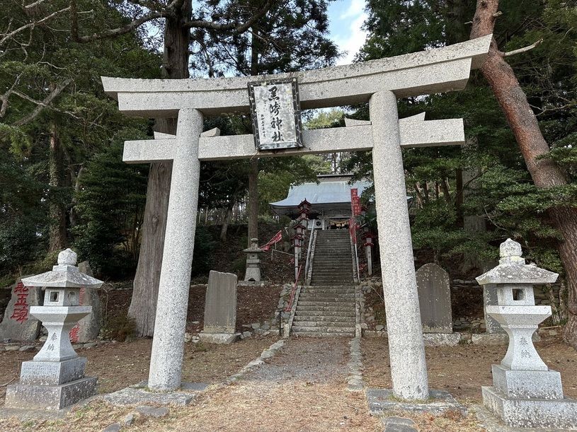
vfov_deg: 56.8
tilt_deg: +11.0
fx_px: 400
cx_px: 288
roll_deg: +0.2
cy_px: 216
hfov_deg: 71.6
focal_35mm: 24
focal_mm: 6.86
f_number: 1.78
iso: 80
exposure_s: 1/290
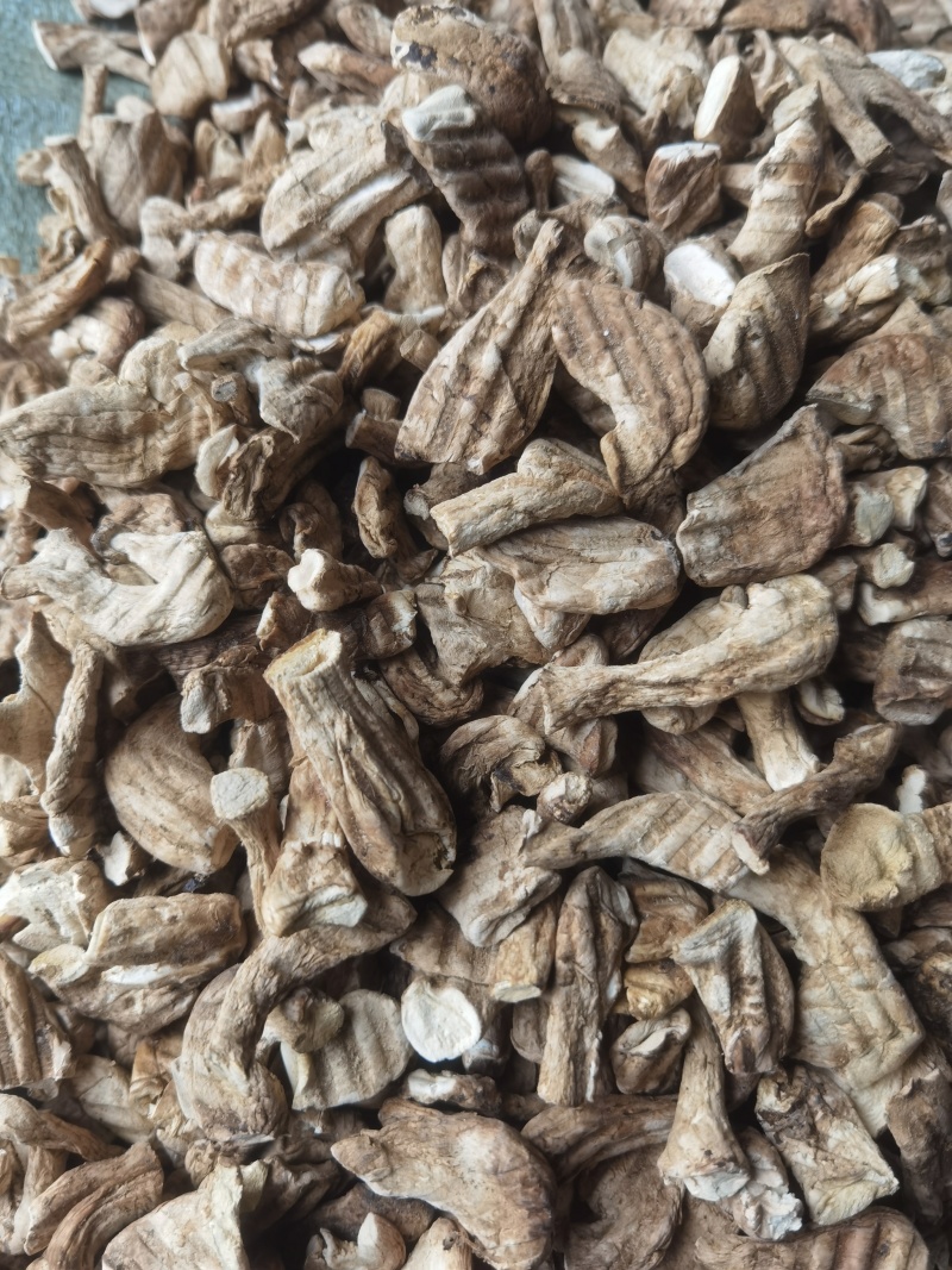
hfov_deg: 51.3
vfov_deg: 65.3
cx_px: 476
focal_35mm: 27
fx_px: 990
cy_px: 635
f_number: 1.9
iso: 50
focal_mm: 6.71
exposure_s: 1/192
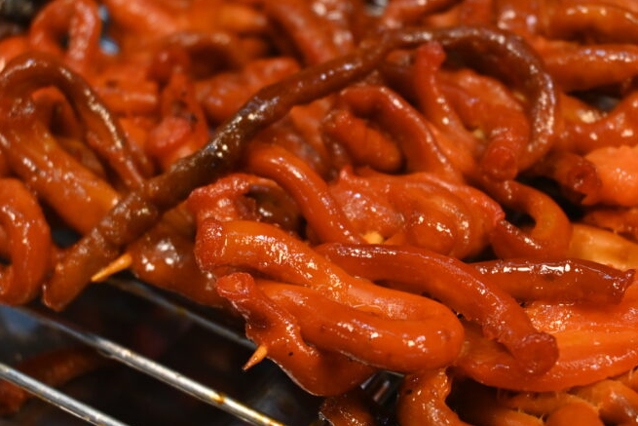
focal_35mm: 87
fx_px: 1538
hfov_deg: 23.4
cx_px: 348
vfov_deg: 15.8
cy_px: 225
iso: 400
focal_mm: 37
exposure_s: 1/160
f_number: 5.3
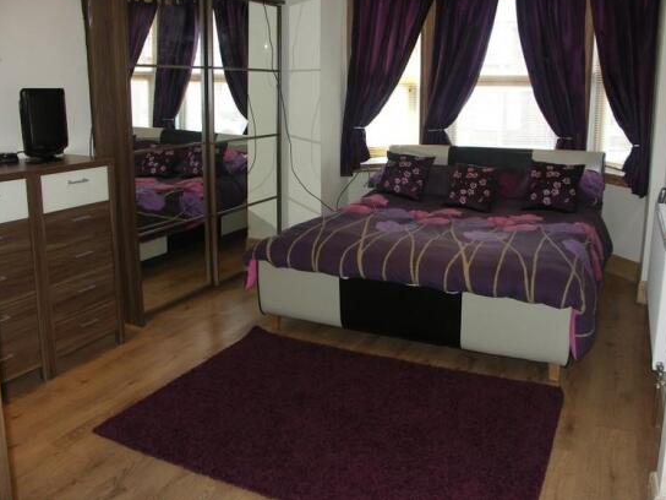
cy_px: 235
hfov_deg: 60.0
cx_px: 335
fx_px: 577
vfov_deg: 46.8
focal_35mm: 30
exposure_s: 1/50
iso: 100
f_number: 2.8
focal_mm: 7.2
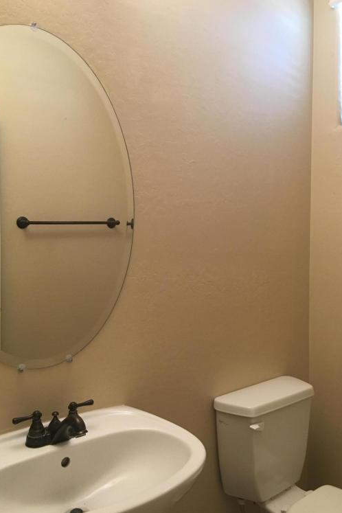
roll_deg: +0.3
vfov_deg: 60.3
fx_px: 442
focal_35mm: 31
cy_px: 253
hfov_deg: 42.3
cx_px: 160
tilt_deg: -3.2
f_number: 2.2
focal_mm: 4.15
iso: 125
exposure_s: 1/30
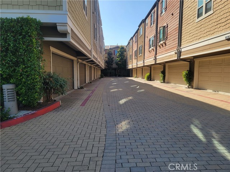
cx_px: 115
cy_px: 86
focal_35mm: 24
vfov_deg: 56.8
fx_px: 159
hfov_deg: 71.6
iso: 16
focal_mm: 6.7
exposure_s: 1/450
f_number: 1.8
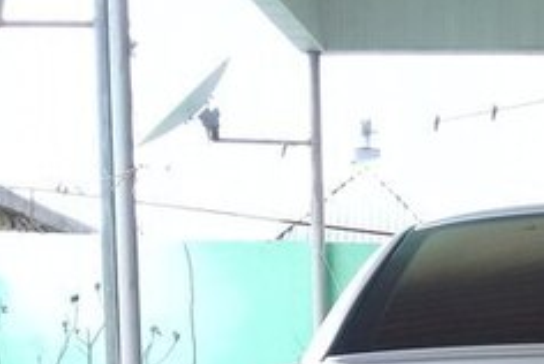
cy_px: 566
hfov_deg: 20.8
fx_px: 1362
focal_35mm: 90
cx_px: 685
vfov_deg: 14.1
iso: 50
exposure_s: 1/114
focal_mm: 3.3
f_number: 2.2
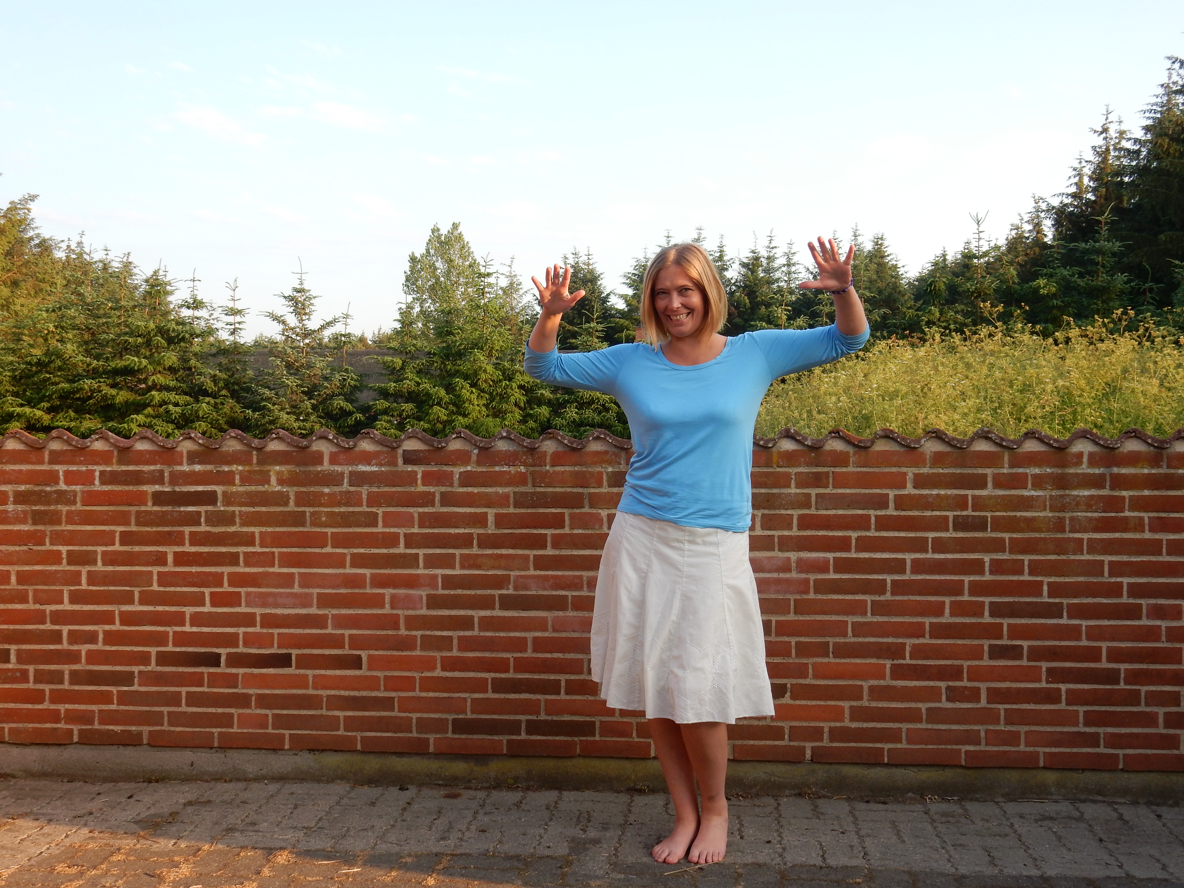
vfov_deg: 33.6
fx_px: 1471
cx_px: 592
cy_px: 444
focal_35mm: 43
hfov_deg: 43.9
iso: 125
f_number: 4.2
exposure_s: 1/250
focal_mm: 7.6
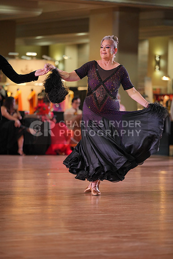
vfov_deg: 13.3
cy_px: 130
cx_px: 86
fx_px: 1109
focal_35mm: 154
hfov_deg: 8.9
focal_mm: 154
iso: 1600
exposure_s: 1/500
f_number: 2.8
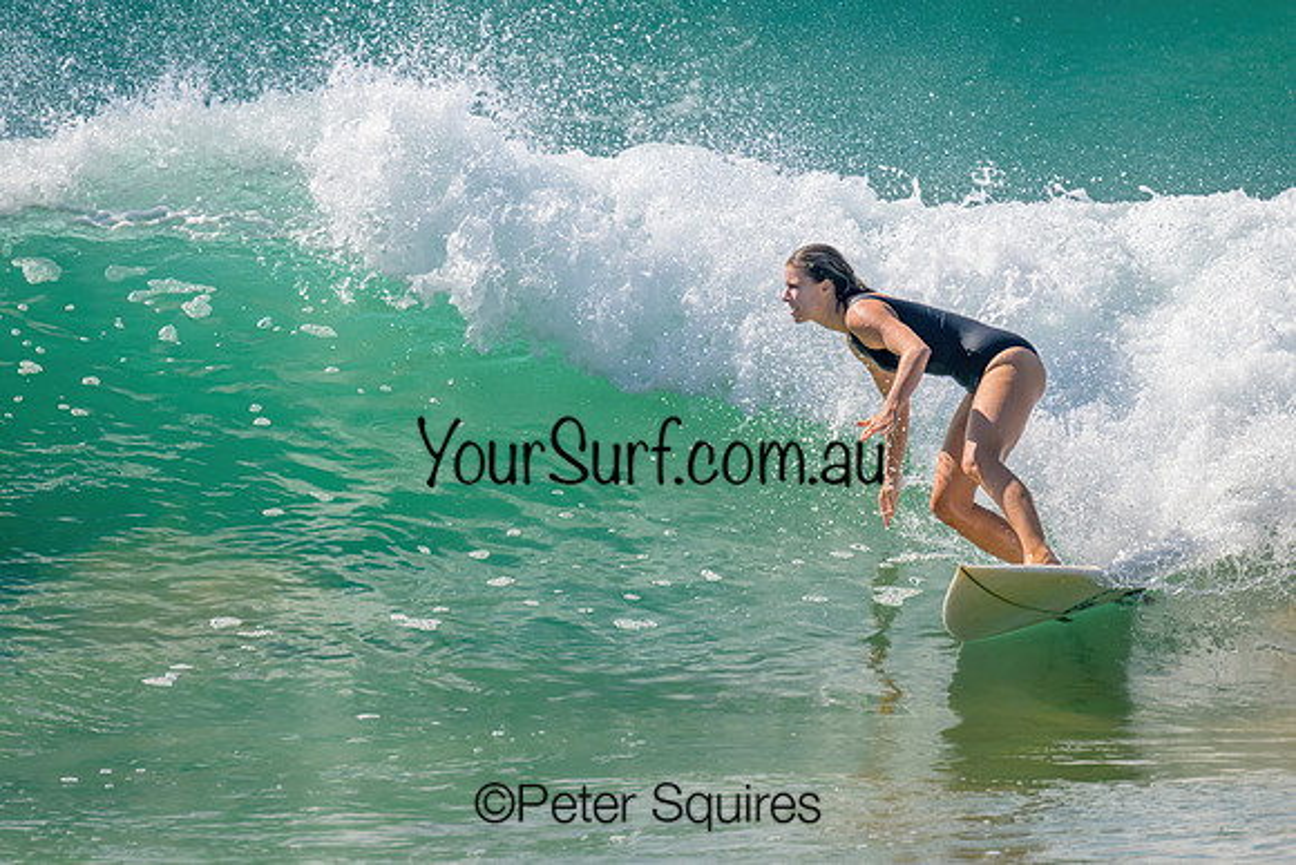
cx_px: 704
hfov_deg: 2.6
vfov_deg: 1.8
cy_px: 417
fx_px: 28244
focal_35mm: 784
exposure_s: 1/2000
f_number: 11
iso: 1000
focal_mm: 680
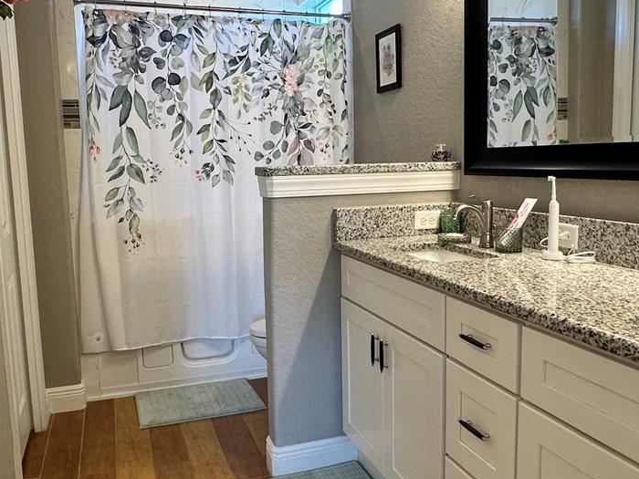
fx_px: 591
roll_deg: +1.2
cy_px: 234
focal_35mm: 32
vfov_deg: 44.2
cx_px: 293
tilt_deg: -6.2
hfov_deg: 56.7
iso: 200
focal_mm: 2.22
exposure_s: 1/120
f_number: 2.2
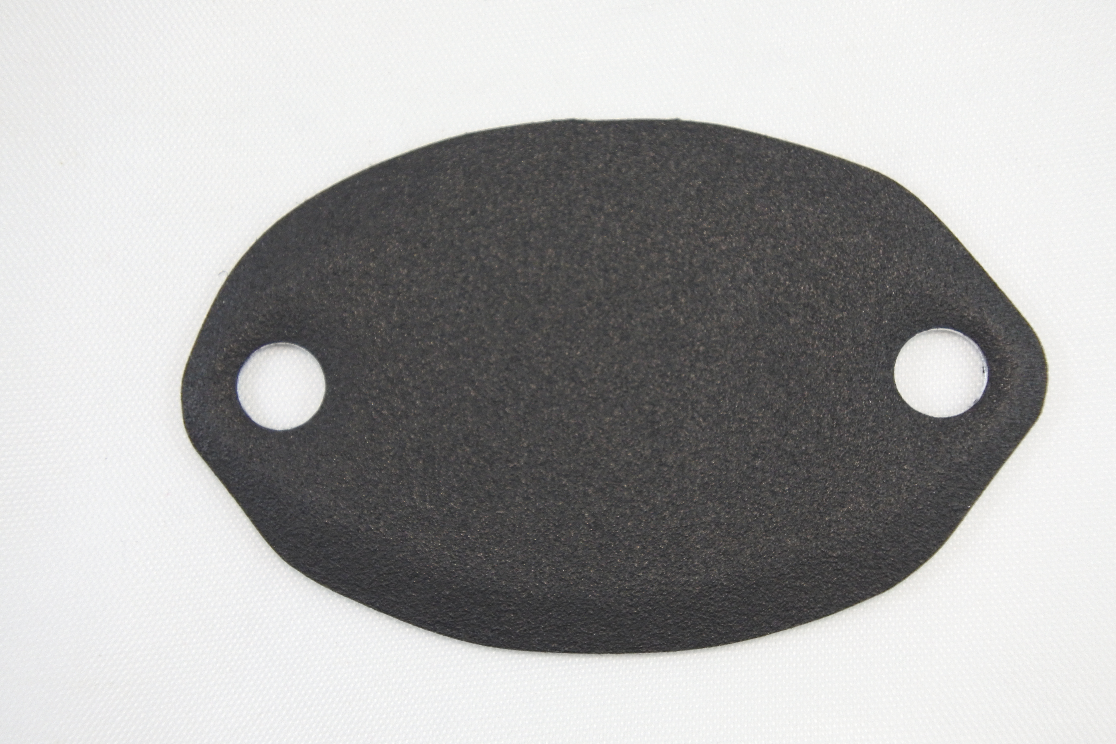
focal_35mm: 77
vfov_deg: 17.7
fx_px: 2387
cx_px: 558
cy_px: 372
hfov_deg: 26.3
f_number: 5.6
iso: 720
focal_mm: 28.8
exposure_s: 1/125
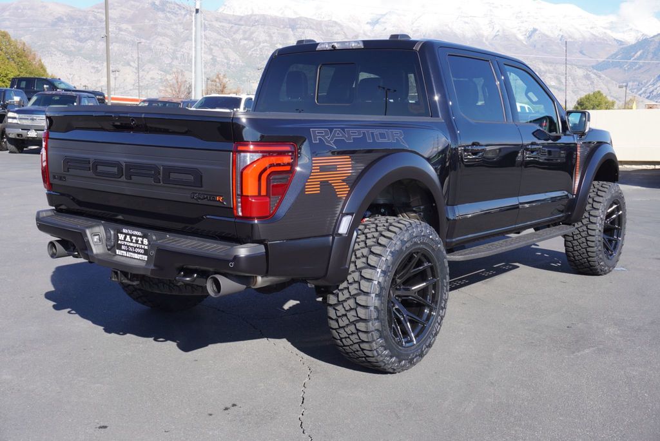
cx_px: 330
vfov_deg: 33.1
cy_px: 220
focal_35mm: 40
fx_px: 743
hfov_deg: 47.9
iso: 100
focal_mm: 27
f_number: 7.1
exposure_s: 1/160
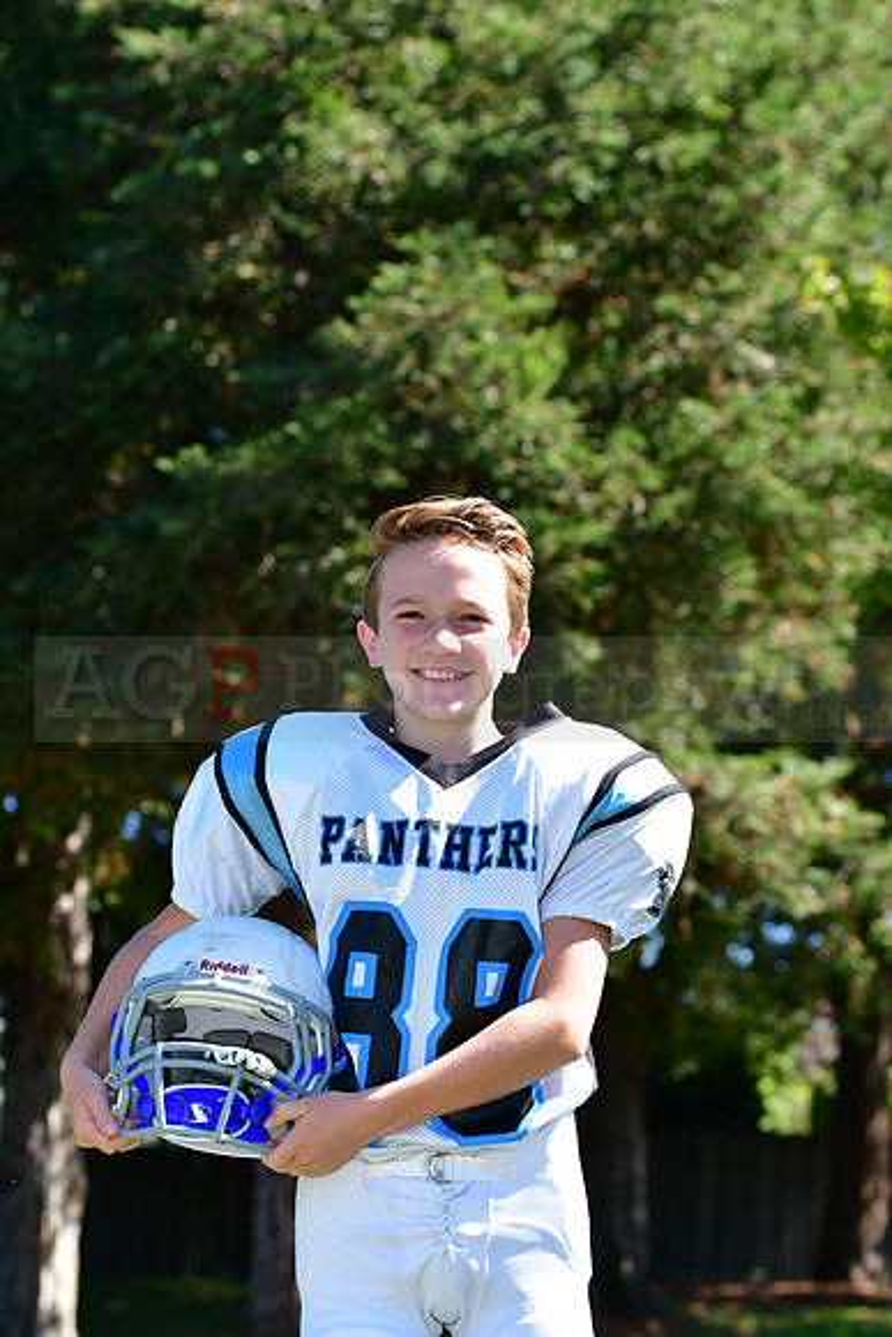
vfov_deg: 19.5
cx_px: 446
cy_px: 668
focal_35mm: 105
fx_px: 3900
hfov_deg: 13.0
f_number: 4.5
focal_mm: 70
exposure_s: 1/1000
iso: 400
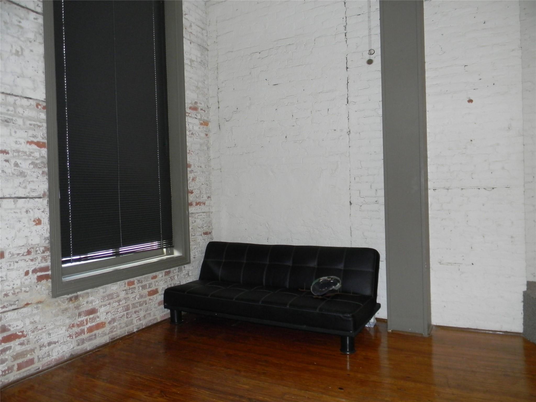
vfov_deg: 49.7
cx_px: 268
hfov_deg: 63.4
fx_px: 434
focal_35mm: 28
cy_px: 201
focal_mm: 5
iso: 303
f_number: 3.5
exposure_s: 1/26
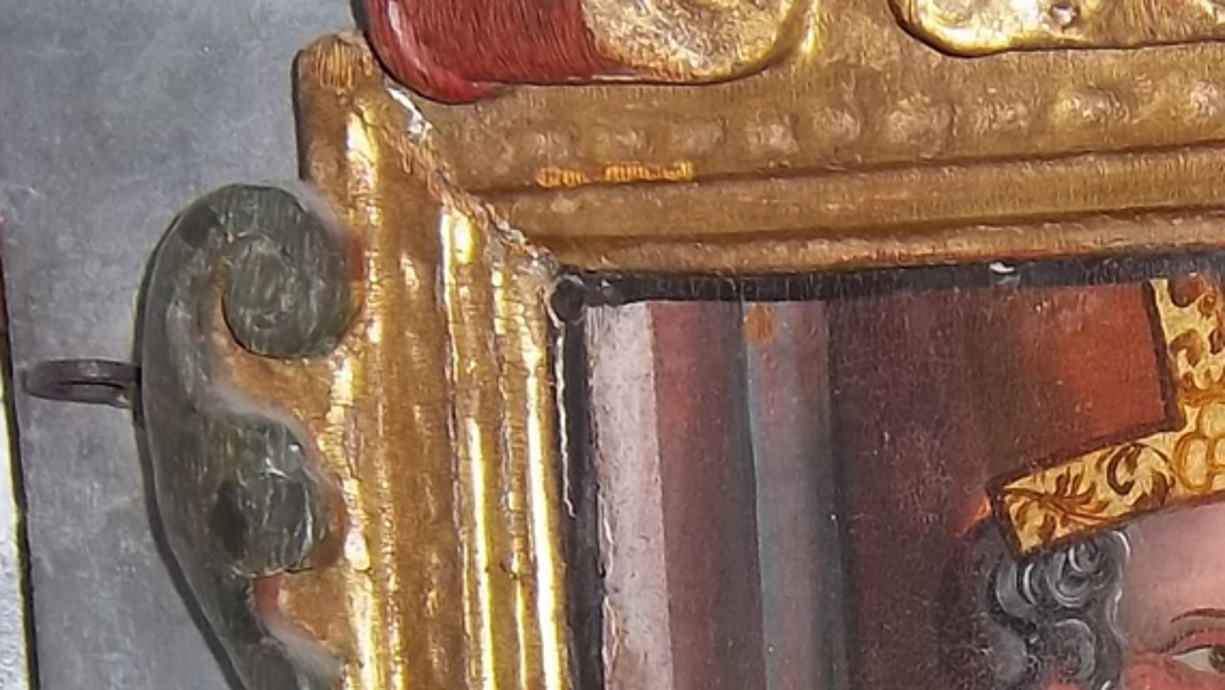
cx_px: 1348
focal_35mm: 107
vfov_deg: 10.9
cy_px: 1043
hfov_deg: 19.2
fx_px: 3477
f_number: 3.5
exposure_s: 1/30
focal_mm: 5.05
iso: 64
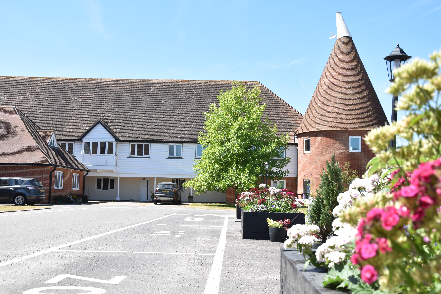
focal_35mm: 42
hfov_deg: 46.4
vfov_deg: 31.9
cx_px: 220
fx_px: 514
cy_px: 147
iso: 100
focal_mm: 28
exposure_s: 1/160
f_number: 6.3
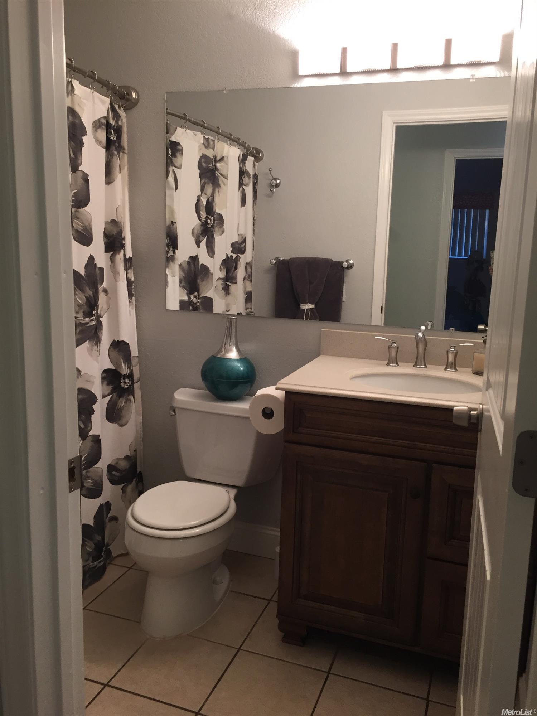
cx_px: 268
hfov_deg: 48.2
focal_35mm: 29
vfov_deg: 61.7
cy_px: 358
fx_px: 600
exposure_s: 1/30
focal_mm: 4.15
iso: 80
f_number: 2.2
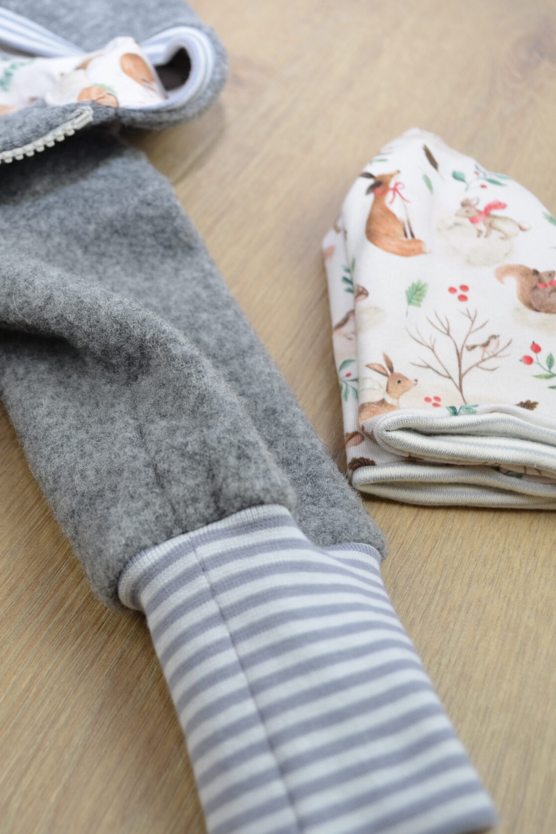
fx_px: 950
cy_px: 419
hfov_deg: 31.7
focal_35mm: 41
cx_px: 108
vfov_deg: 47.4
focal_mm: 18
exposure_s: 1/60
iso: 220
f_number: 4
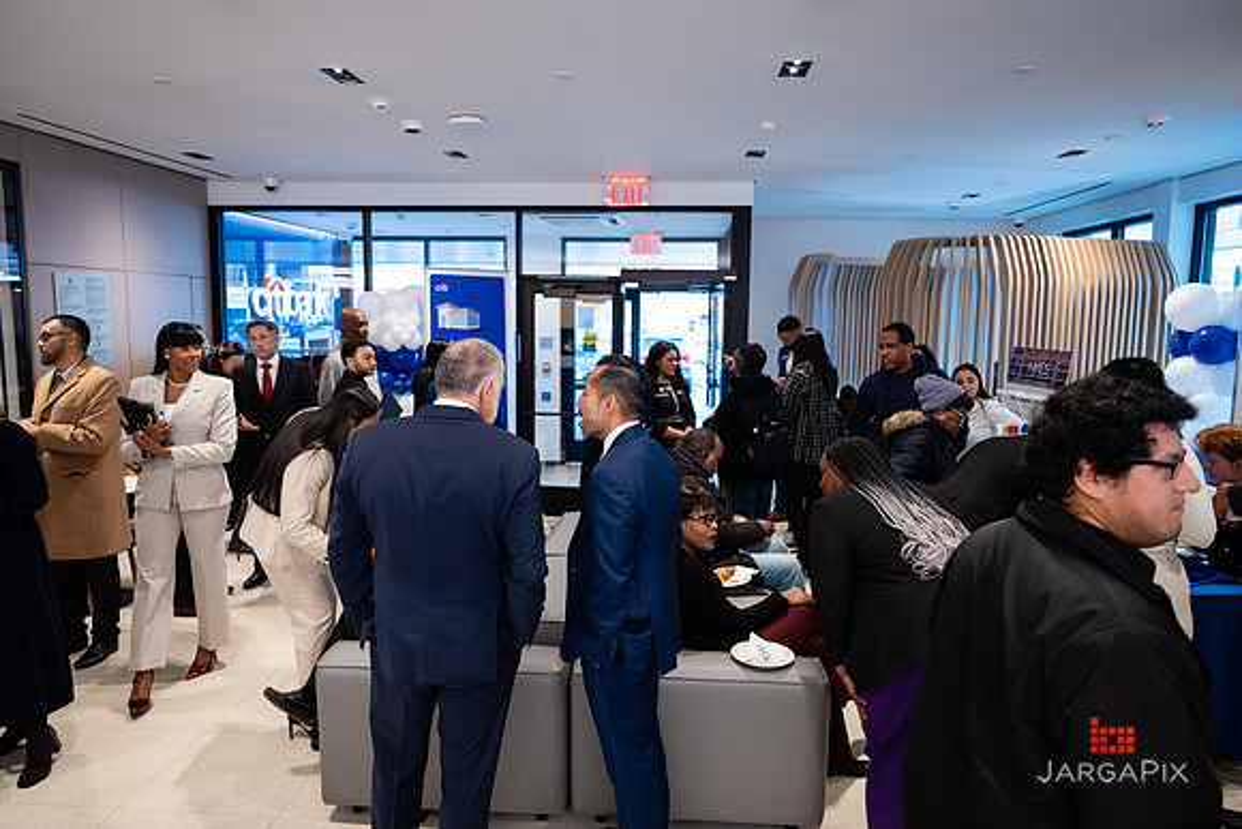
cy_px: 414
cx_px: 621
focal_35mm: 25
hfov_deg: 71.6
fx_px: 861
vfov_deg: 51.4
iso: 800
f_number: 3.2
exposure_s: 1/200
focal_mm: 24
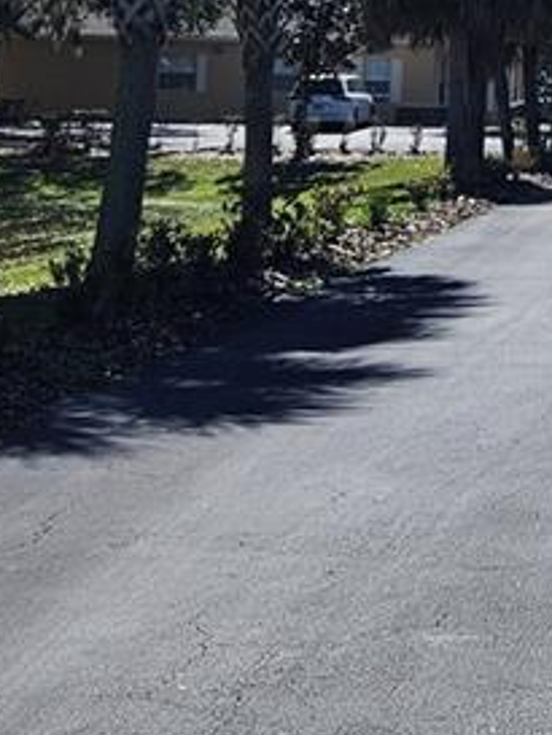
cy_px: -89
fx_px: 2146
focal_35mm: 101
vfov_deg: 18.6
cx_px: 805
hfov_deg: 13.8
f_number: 1.8
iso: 25
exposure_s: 1/3092
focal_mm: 5.4
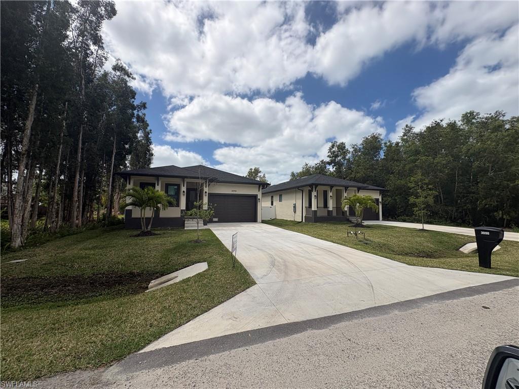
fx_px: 210
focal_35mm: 14
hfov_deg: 102.1
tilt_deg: +4.0
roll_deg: -0.3
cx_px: 260
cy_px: 194
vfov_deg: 85.7
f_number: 2.2
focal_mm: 2.22
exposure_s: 1/3717
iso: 50
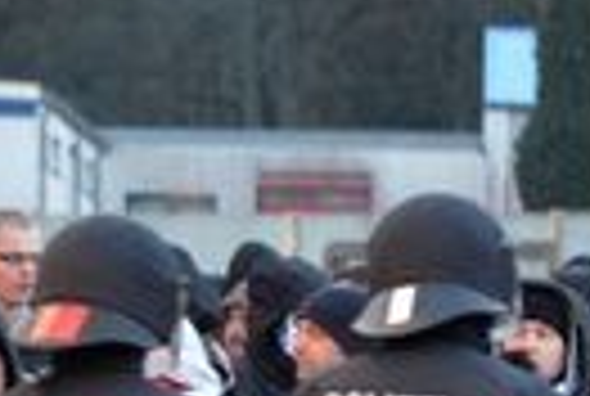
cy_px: 747
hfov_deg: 3.4
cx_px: -185
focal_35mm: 599
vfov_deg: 2.3
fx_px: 9839
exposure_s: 1/50
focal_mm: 92
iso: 1600
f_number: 2.8
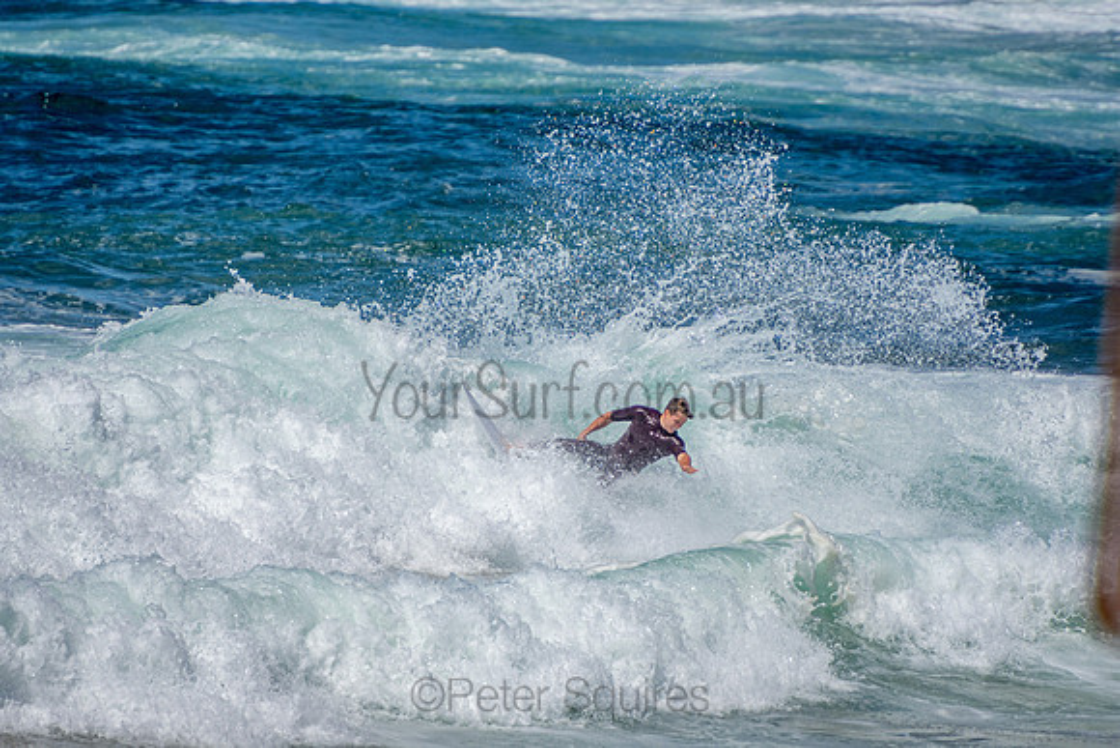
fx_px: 18670
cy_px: 374
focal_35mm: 600
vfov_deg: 2.3
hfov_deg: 3.4
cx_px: 560
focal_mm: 400
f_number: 5.6
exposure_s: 1/2000
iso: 200
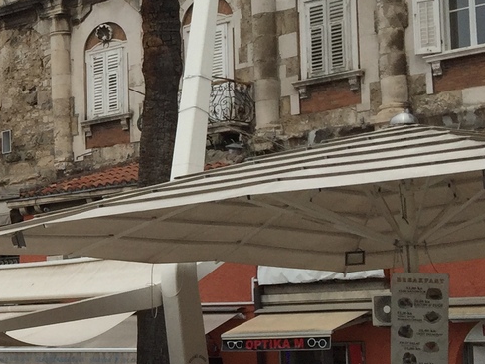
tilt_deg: +6.9
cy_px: 217
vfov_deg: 15.6
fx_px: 1331
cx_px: -237
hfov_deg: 18.4
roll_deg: -0.8
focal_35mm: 95
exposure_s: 1/3968
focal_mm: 4.15
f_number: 2.2
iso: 32
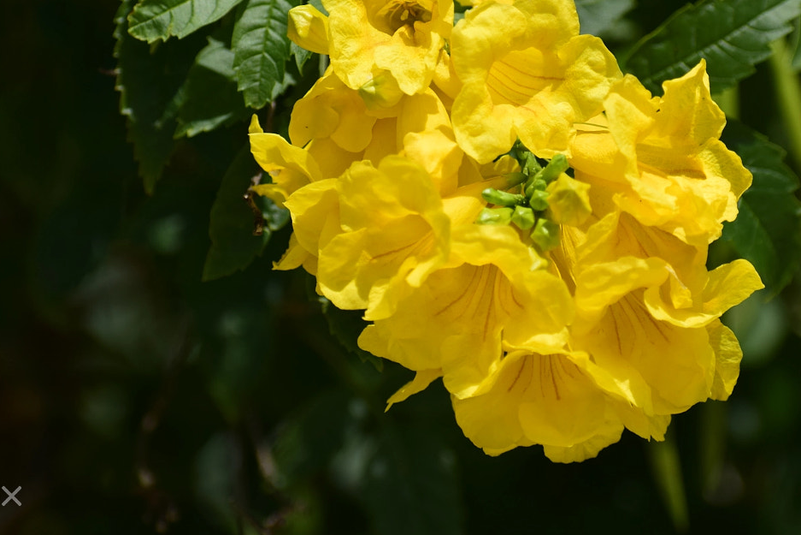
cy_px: 162
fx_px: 6609
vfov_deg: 4.6
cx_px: 493
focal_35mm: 297
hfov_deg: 6.9
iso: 100
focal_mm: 116
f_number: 4.8
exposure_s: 1/1600
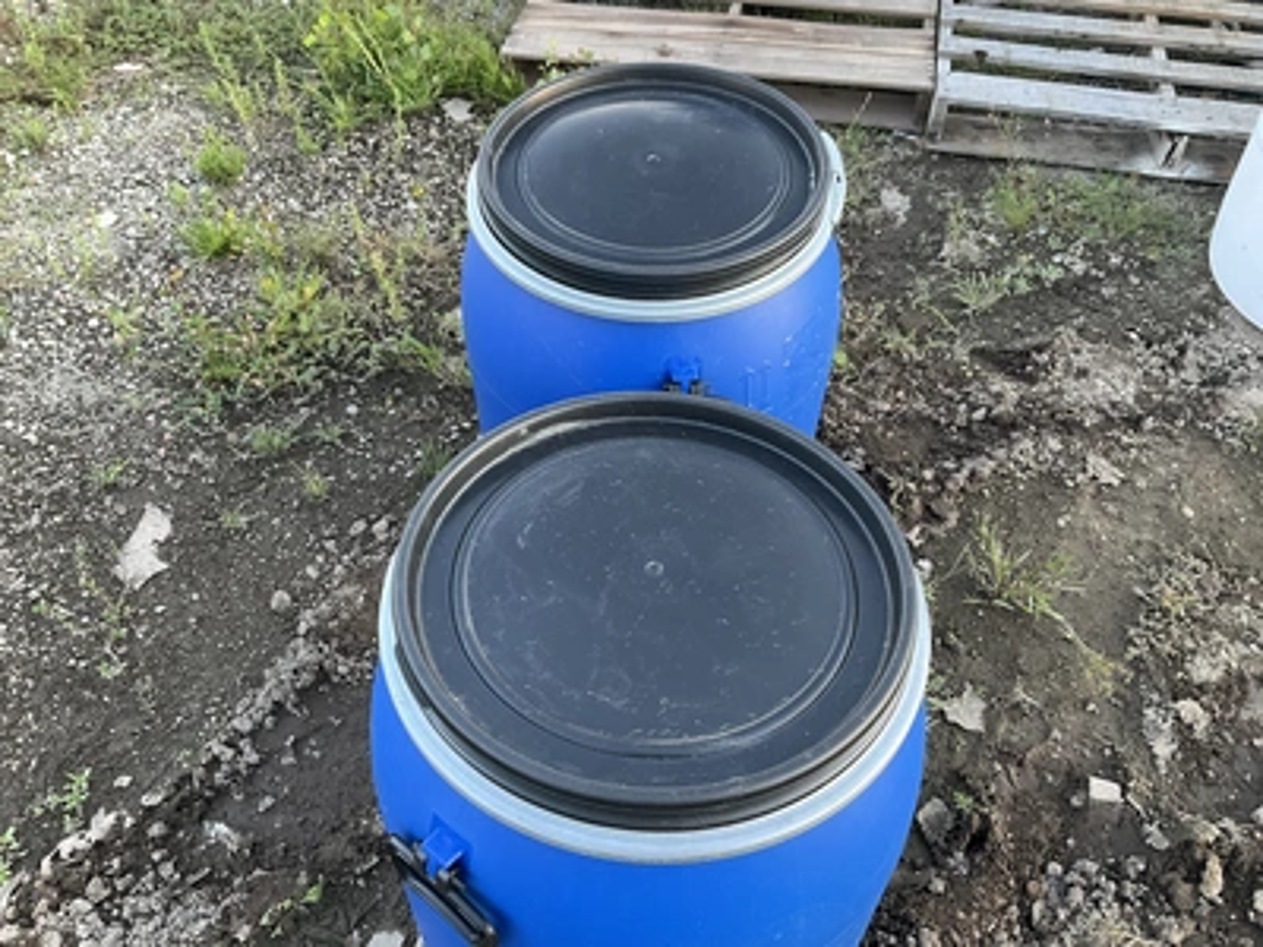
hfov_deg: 61.7
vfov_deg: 48.2
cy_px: 474
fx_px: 1058
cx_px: 632
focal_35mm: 29
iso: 64
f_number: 1.8
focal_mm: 3
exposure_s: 1/79
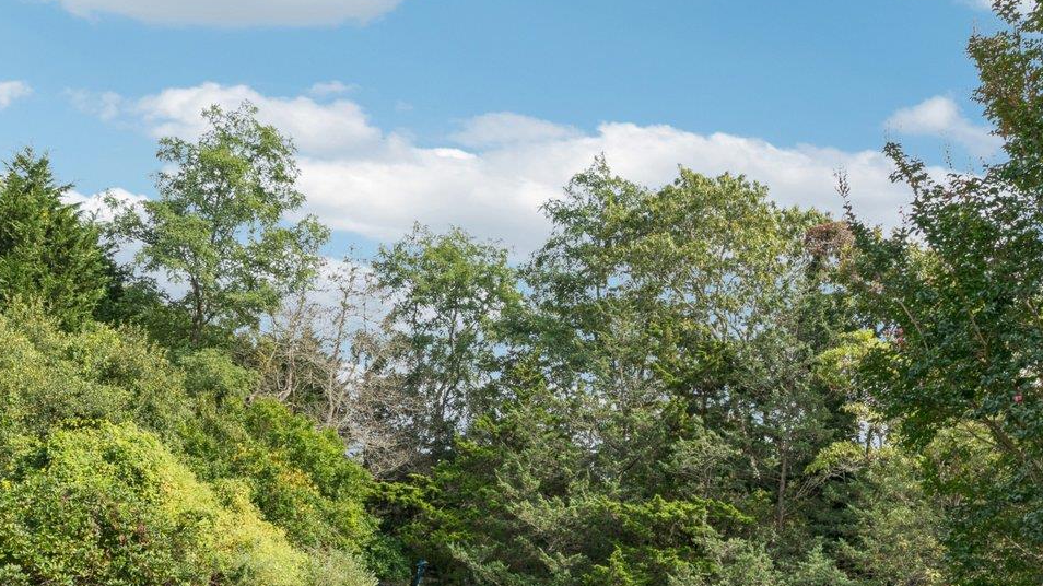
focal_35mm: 36
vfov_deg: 28.6
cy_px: 700
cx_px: 606
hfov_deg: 55.0
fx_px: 995
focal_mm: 16
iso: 400
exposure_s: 1/160
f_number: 14
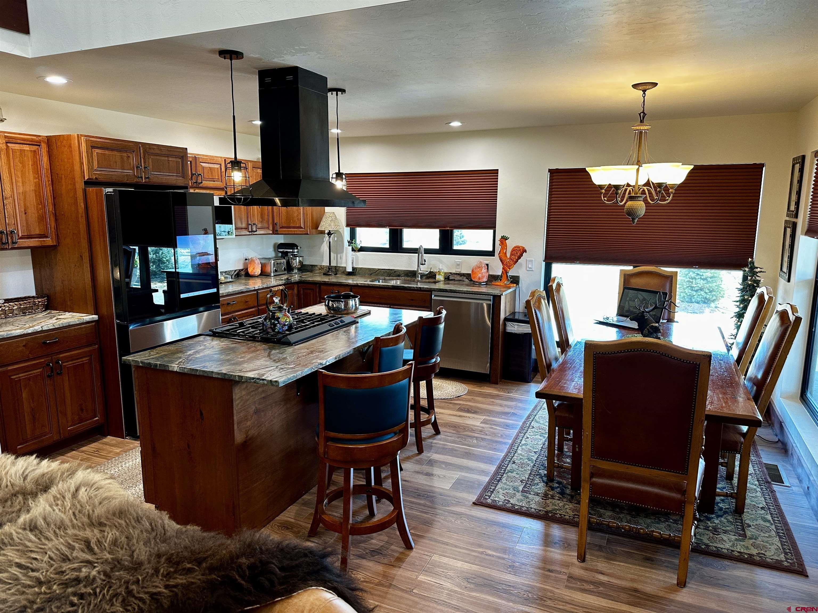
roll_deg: -0.2
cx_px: 409
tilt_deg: -9.9
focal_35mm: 24
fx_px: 567
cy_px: 306
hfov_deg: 71.6
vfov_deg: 56.8
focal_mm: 6.86
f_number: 1.78
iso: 125
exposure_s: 1/60
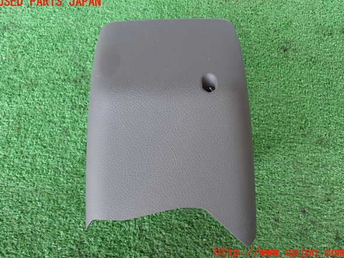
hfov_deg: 47.9
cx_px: 171
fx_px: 387
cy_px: 127
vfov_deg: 36.8
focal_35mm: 39
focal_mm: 6.83
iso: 200
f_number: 2.7
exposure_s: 1/40
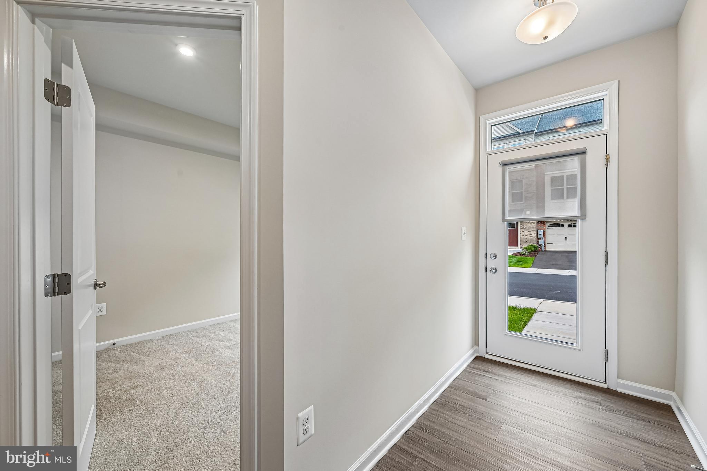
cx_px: 354
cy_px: 236
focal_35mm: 14
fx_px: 275
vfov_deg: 81.2
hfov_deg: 104.3
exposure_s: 1/20
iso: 100
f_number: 8
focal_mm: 14
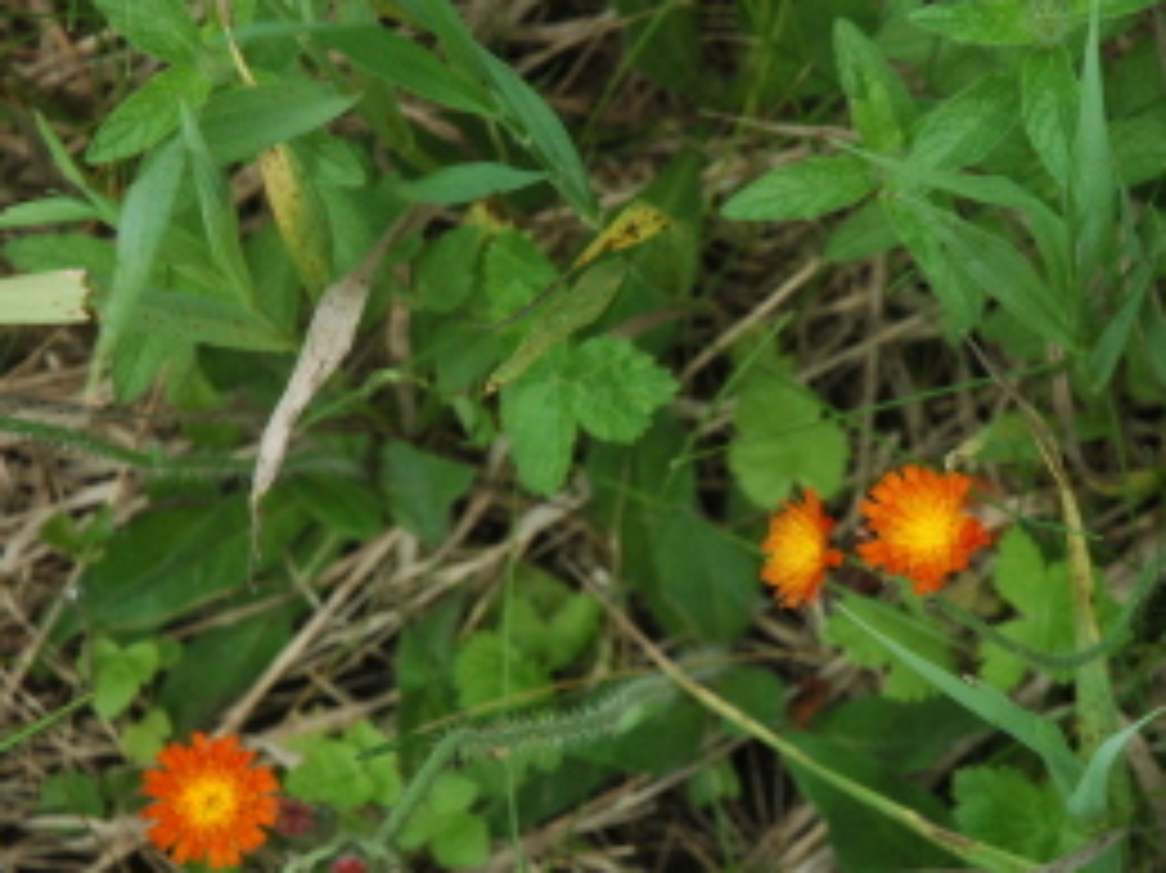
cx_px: 878
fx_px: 4873
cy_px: 549
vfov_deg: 10.2
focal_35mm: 145
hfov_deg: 13.6
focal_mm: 65
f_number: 11
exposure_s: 1/200
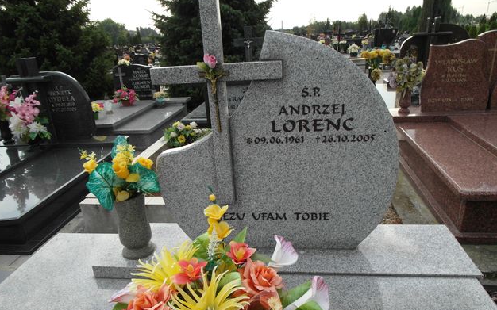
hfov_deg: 70.4
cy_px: 182
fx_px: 352
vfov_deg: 47.4
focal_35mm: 26
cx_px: 244
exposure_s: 1/180
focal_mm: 5.2
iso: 80
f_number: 3.9
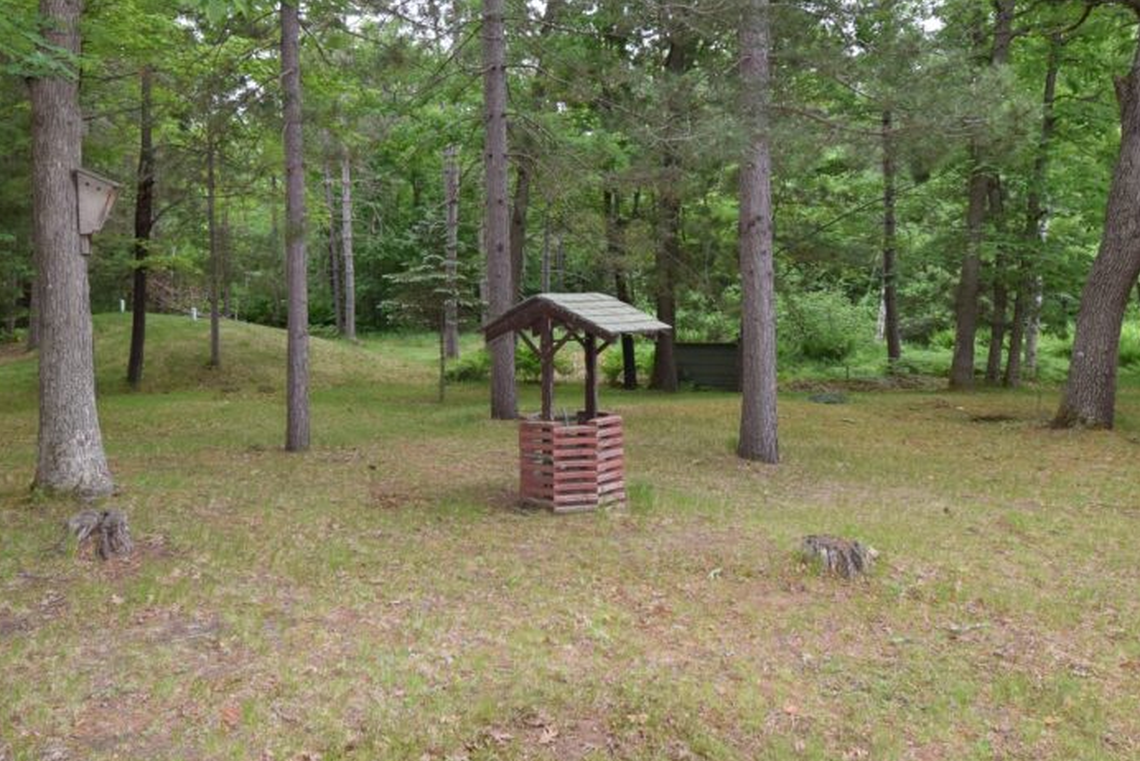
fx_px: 824
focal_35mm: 26
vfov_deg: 49.1
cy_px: 287
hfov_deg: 69.4
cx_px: 554
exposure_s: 1/200
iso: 320
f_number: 6.3
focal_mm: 10
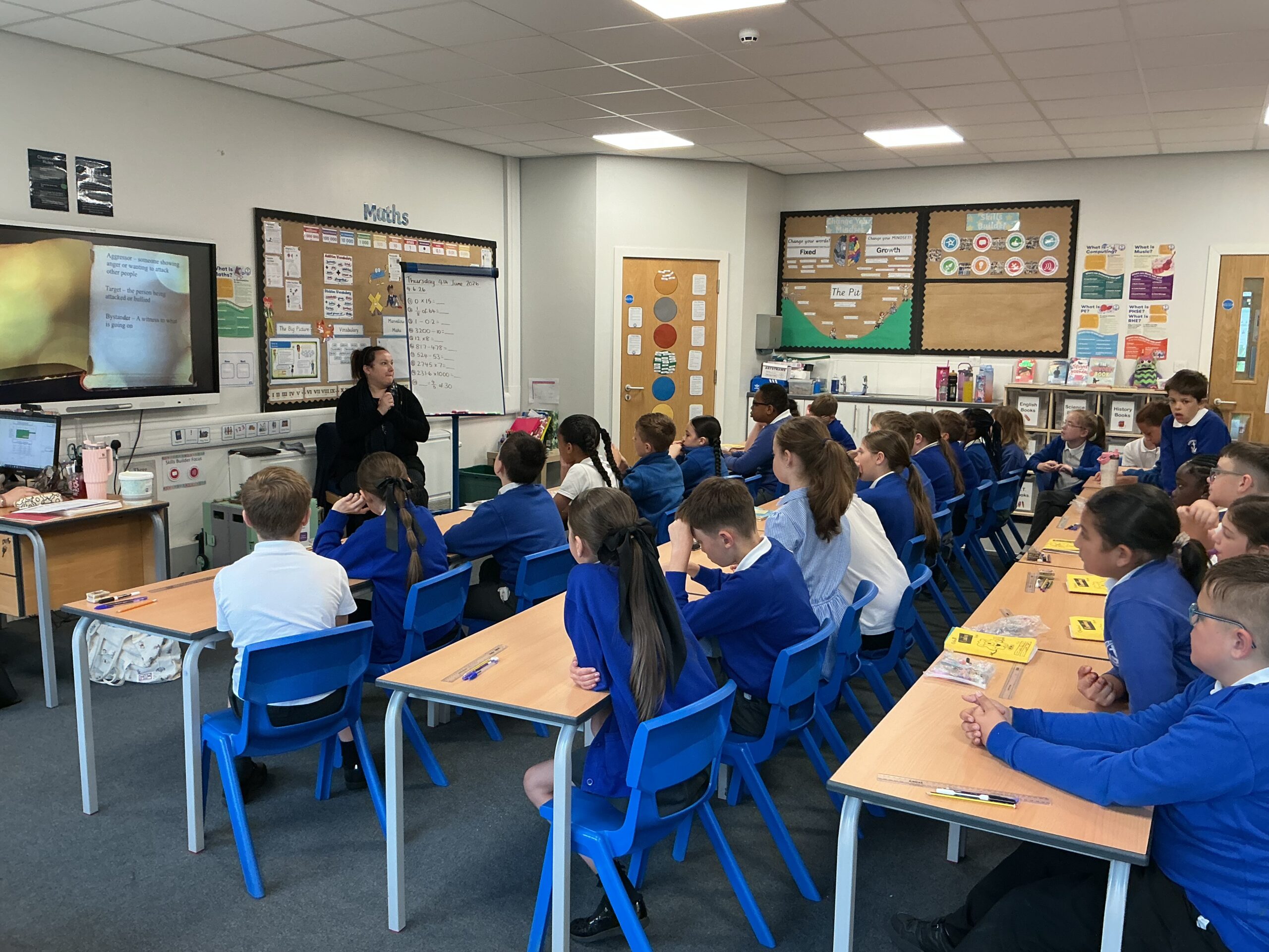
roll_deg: -0.5
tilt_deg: -8.2
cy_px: 476
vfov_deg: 48.2
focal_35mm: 29
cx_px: 634
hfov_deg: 61.7
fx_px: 1063
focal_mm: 3
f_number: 1.8
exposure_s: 1/60
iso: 100
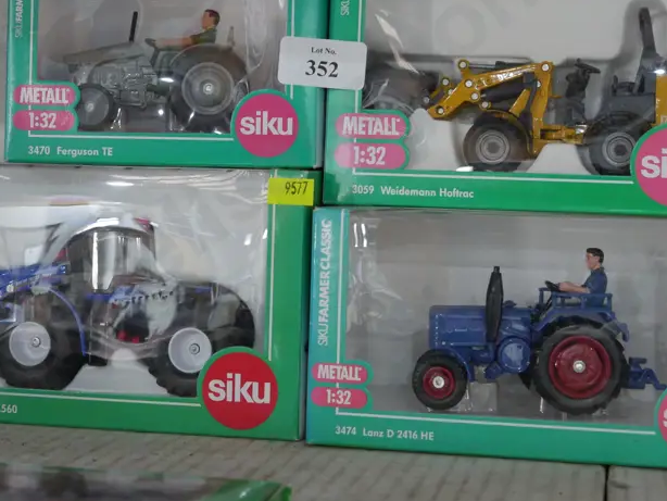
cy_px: 127
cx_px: 330
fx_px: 1349
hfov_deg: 27.8
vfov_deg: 20.9
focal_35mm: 70
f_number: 4.6
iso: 2000
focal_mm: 21
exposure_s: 1/60
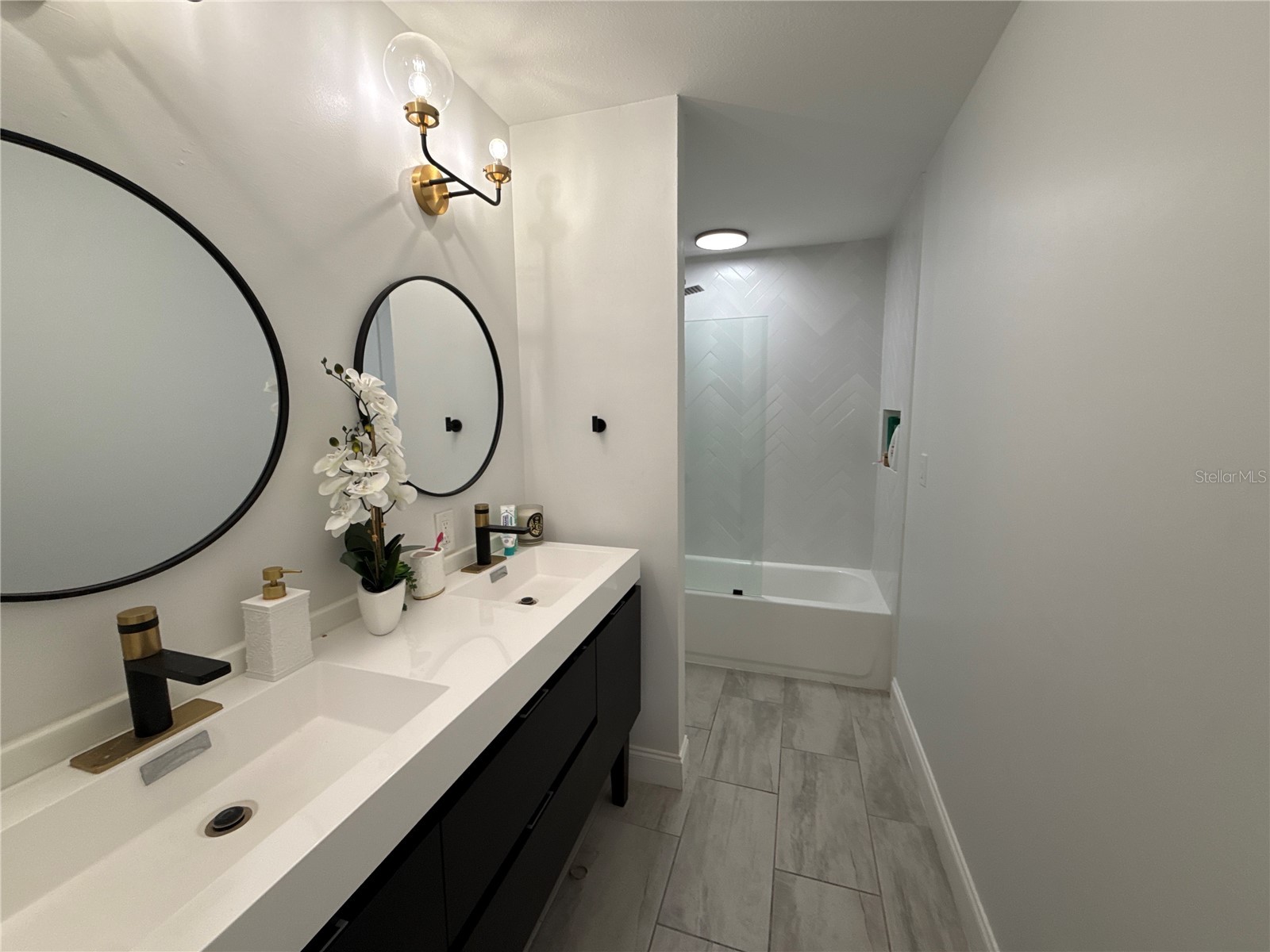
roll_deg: +0.9
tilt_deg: -8.2
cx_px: 635
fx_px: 514
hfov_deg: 102.1
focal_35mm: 14
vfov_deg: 85.7
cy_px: 476
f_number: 2.2
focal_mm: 2.22
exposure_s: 1/120
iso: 80
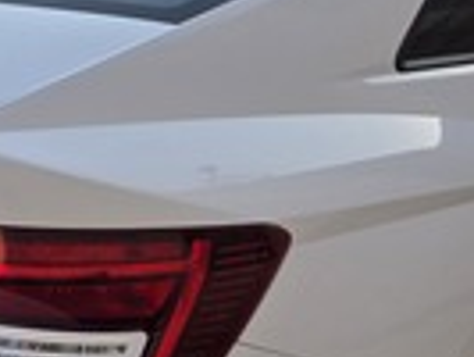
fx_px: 1083
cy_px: 305
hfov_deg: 24.6
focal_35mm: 79
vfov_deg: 18.5
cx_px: 151
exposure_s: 1/1505
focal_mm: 6.3
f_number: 1.7
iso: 80
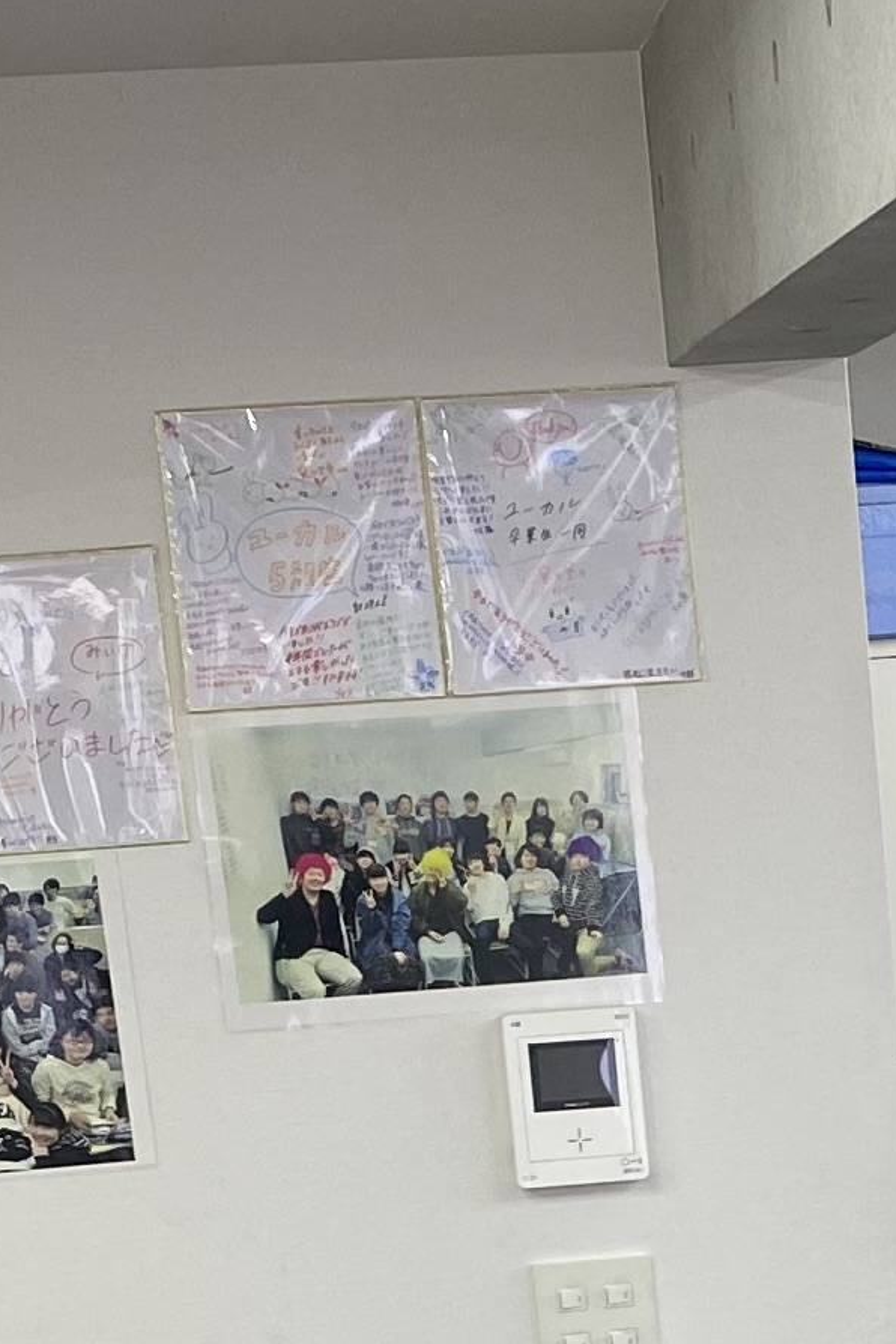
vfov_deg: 16.0
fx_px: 4554
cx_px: 1216
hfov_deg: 10.9
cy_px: 1705
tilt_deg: -12.1
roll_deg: +3.3
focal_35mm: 122
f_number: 1.8
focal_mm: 4.25
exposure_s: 1/100
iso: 50
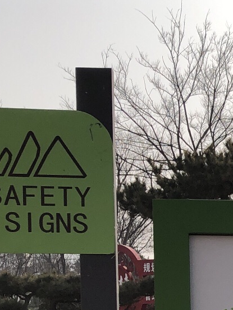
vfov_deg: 18.3
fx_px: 915
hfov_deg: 13.2
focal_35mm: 102
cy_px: 365
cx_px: 405
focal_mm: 4
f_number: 1.8
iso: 20
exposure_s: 1/2404
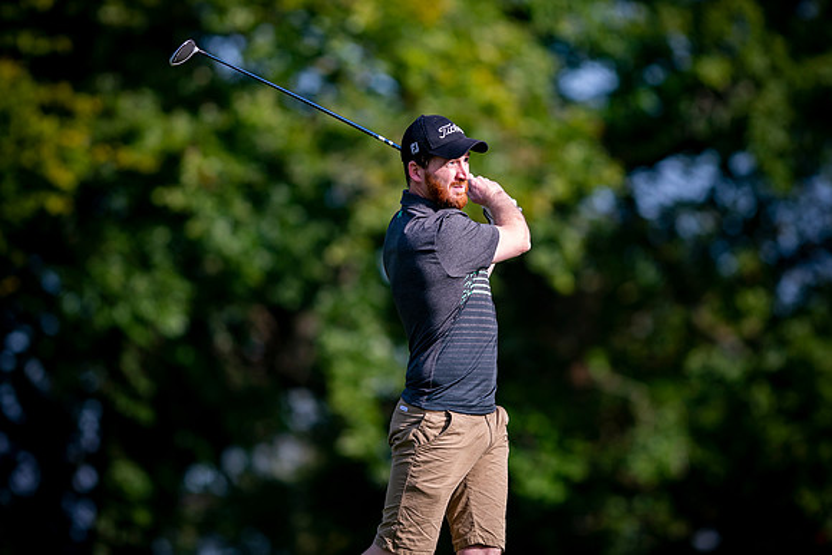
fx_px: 10402
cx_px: 416
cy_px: 278
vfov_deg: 3.1
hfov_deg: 4.6
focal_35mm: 450
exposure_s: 1/1600
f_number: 2.8
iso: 220
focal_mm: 300
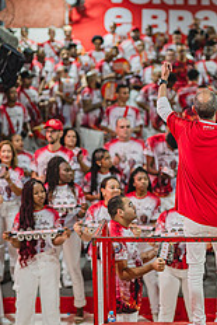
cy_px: 126
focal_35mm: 97
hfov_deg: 14.0
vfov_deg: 21.0
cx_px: 196
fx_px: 876
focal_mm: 50
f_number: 1.2
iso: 800
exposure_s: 1/400
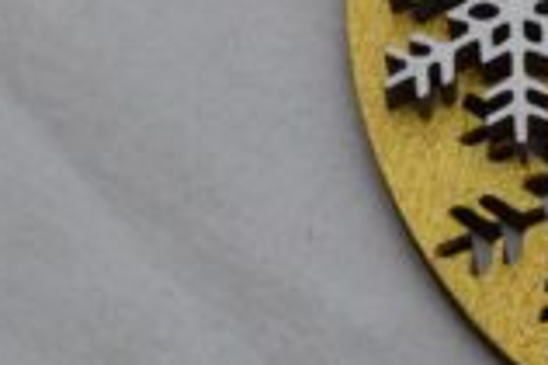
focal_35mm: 297
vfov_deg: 4.6
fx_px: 4516
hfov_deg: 6.8
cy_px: -42
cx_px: 936
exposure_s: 1/3
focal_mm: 52
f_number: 20
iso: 400
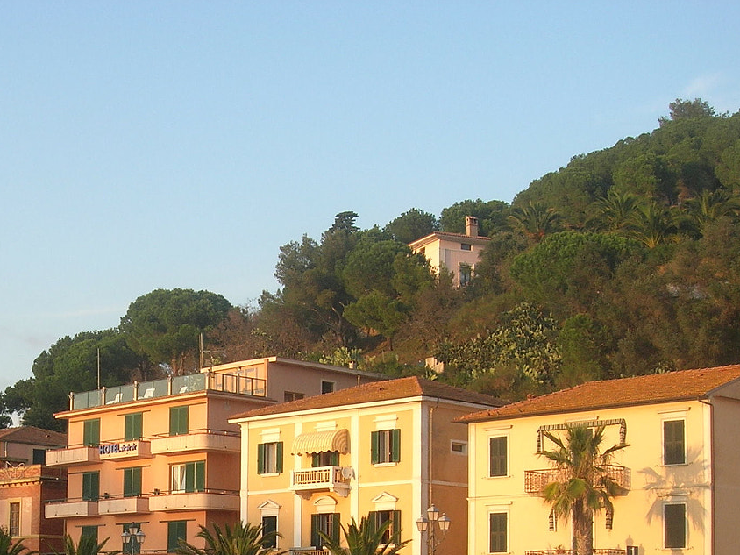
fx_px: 1539
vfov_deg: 20.0
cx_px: 173
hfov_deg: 26.6
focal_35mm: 72
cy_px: 522
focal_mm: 7.8
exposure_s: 1/114
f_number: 4.8
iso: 64
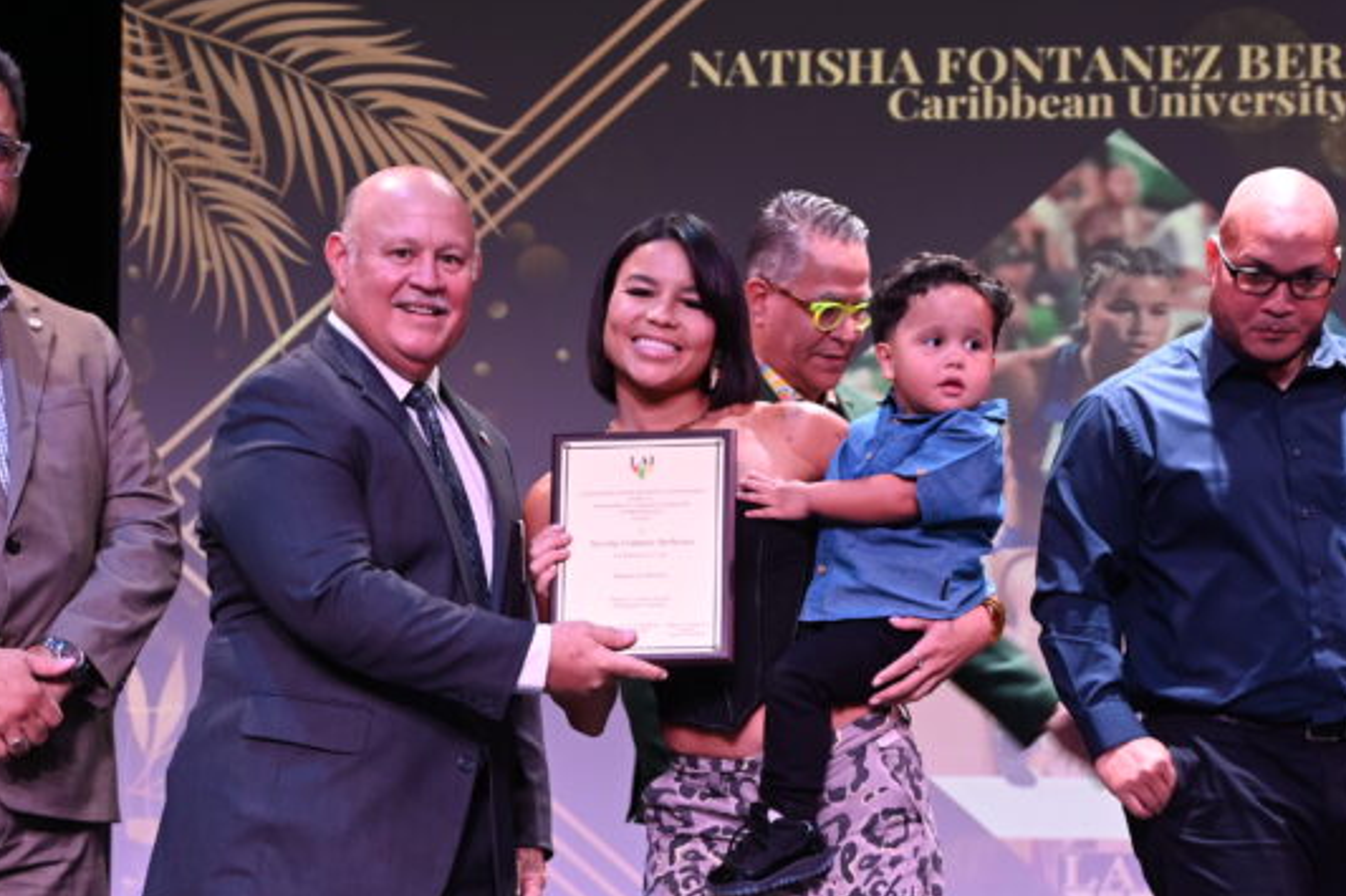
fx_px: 3588
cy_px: 854
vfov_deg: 14.1
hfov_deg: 21.2
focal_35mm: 96
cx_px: 553
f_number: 4
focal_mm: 50
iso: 1000
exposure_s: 1/80
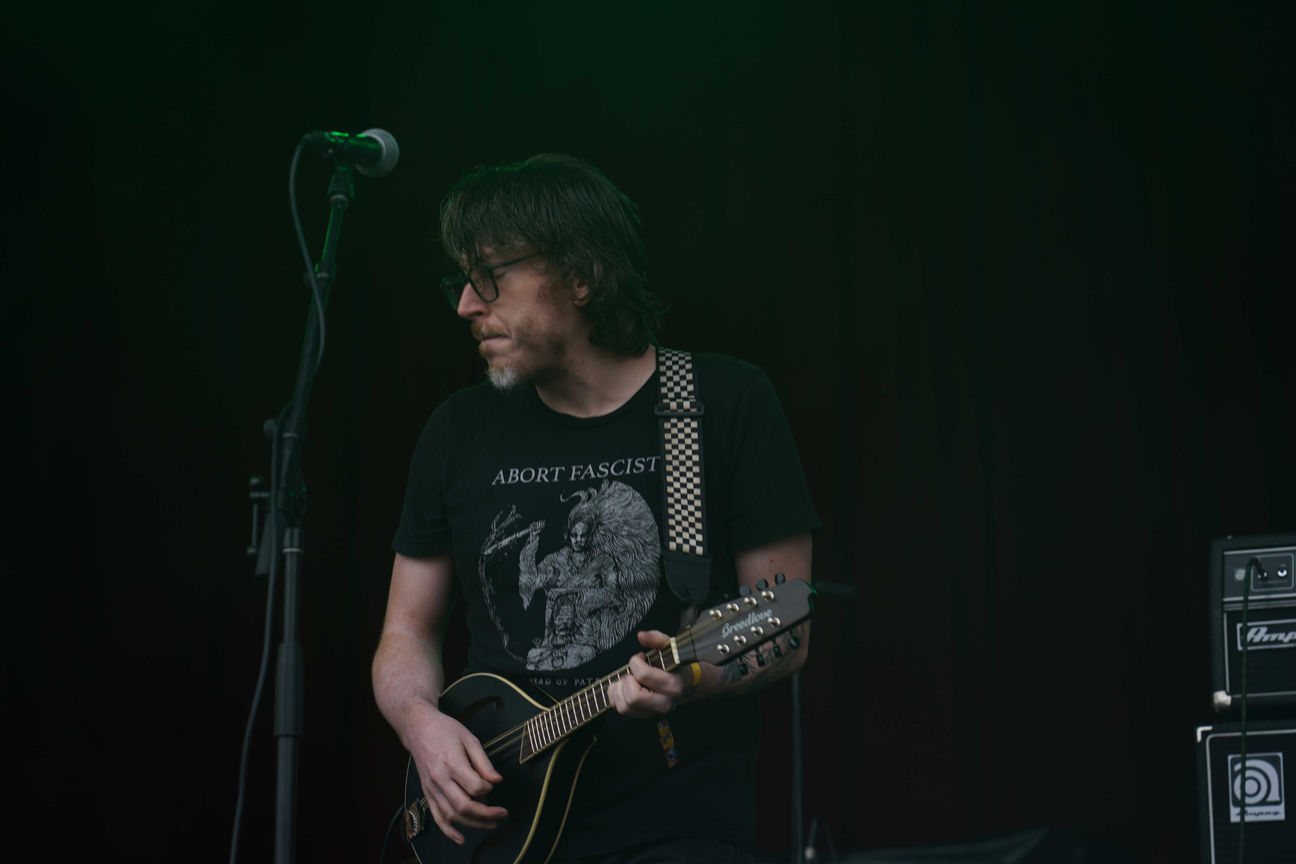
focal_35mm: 105
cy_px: 432
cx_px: 648
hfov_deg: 19.5
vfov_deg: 13.0
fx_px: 3780
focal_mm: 105
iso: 100
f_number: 5
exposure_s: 1/200
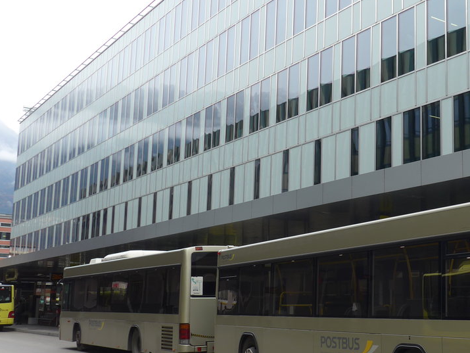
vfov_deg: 28.0
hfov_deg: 35.3
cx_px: 391
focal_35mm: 52
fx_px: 706
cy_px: 198
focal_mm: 6.5
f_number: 2.8
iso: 80
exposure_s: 1/200
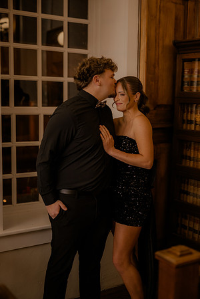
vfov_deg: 39.6
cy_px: 150
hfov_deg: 27.0
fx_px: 417
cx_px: 100
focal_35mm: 50
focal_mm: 50
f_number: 1.4
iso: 320
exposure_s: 1/200
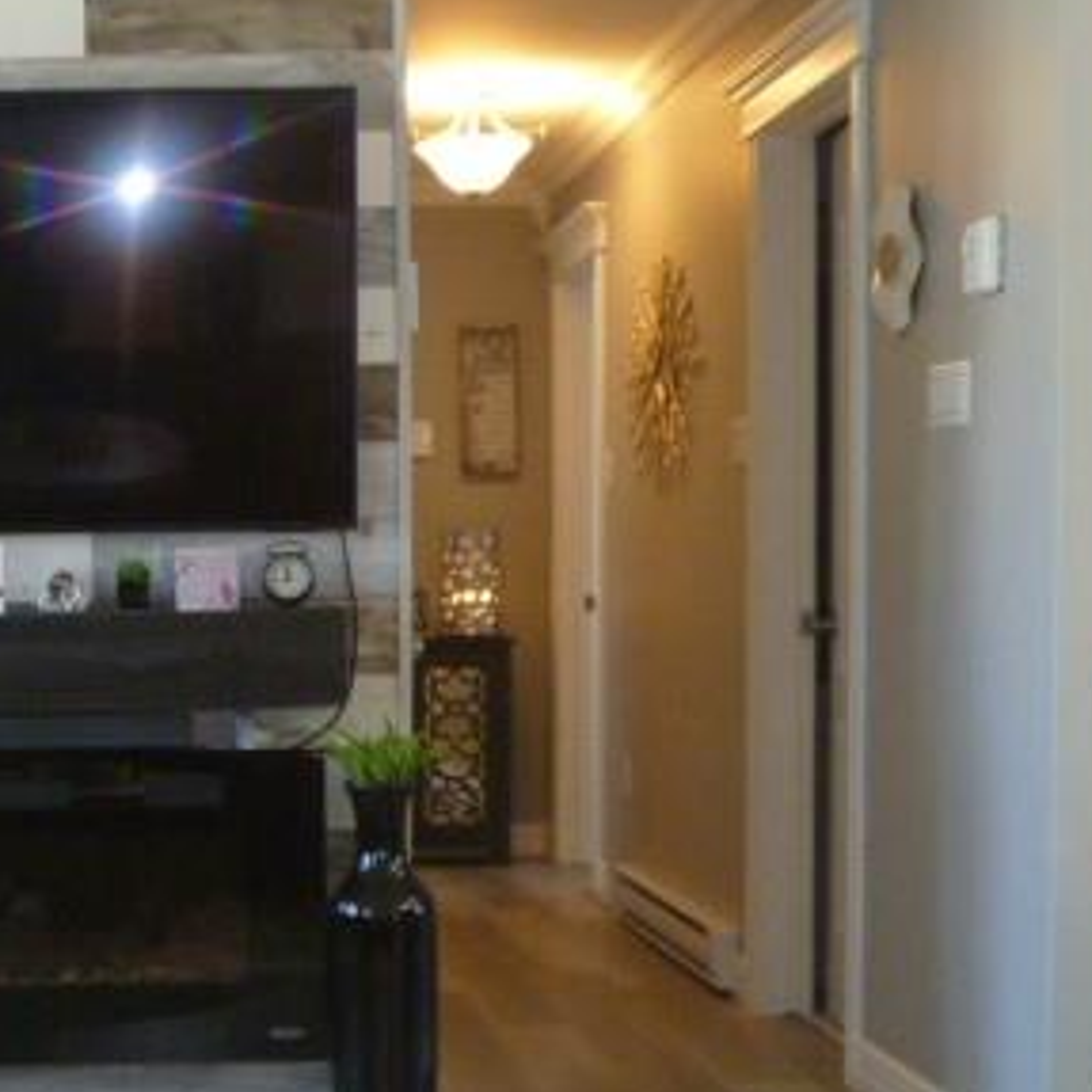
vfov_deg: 24.9
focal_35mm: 69
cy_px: 689
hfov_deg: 24.5
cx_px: 175
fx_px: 2463
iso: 400
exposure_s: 1/30
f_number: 3.5
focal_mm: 6.3
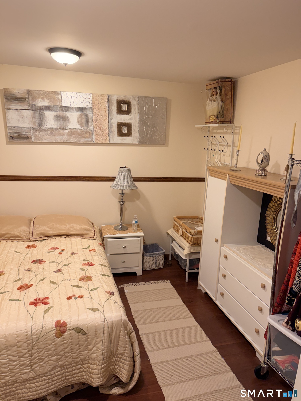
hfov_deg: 56.8
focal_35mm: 24
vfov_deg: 71.6
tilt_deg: -13.2
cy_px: 200
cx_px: 150
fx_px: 278
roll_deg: -3.1
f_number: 1.78
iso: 200
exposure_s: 1/120
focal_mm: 6.76
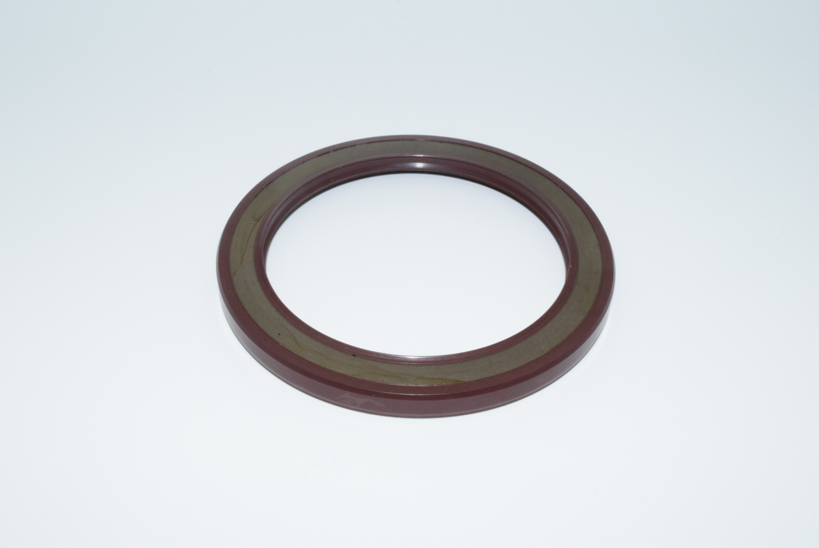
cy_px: 274
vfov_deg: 29.0
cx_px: 410
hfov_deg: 42.3
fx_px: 1059
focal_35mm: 46
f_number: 29
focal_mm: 31
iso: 1600
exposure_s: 1/60
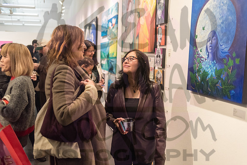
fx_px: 240
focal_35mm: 35
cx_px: 124
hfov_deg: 54.4
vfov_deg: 37.9
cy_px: 82
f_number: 2.2
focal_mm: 35
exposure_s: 1/640
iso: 3200
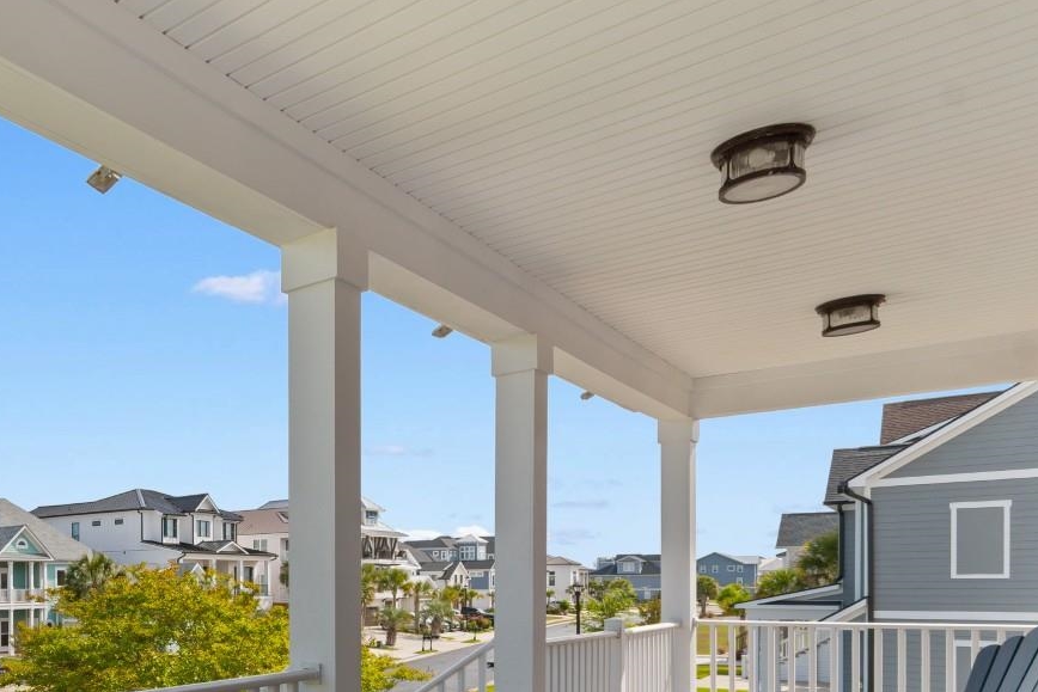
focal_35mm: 28
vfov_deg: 44.1
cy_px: 556
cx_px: 80
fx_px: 807
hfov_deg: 55.5
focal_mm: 10
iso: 100
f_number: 7.1
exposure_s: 1/200
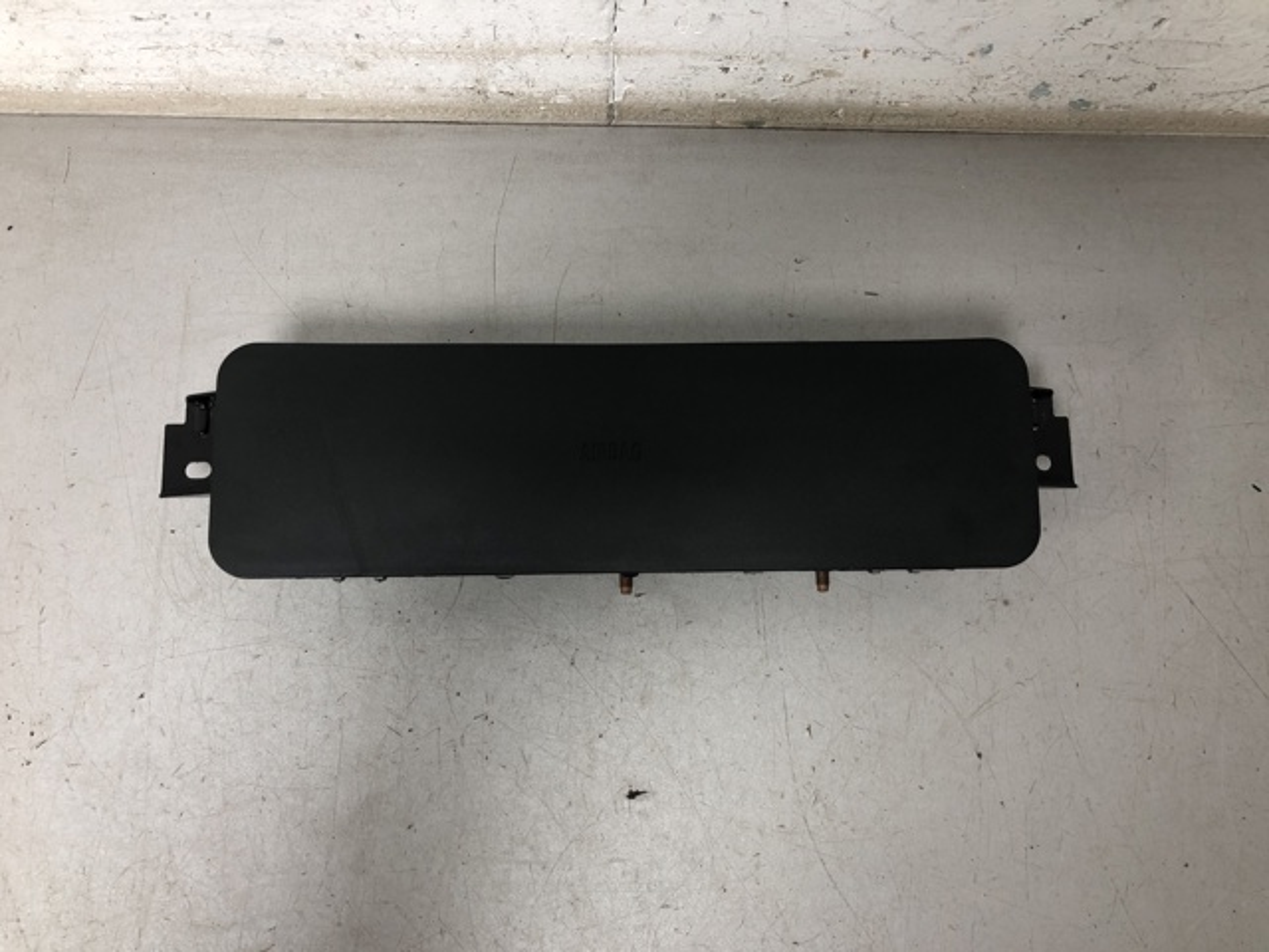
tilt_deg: -81.0
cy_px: 476
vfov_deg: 49.7
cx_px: 634
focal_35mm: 28
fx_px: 1026
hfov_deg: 63.4
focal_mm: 4
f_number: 1.8
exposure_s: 1/20
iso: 32
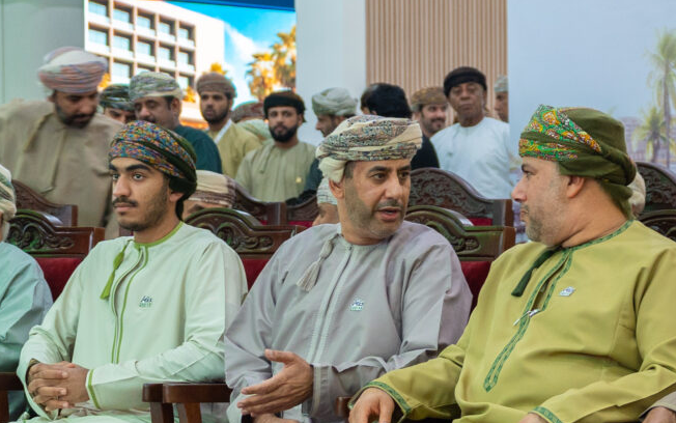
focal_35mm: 132
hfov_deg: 15.7
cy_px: 267
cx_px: 578
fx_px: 2433
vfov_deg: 9.9
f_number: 2.8
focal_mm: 33
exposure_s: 1/100
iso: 500
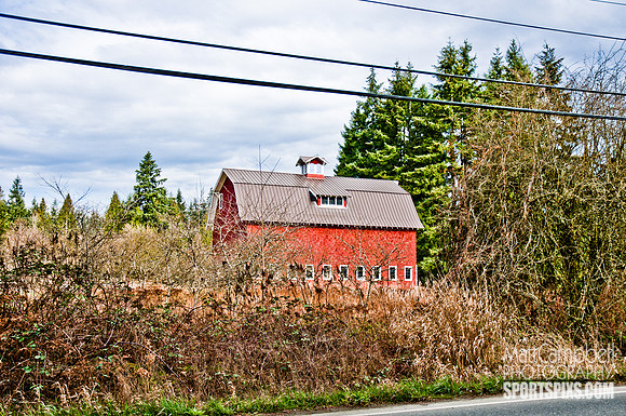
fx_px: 755
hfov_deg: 45.0
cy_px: 208
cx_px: 313
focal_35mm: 44
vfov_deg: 30.8
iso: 200
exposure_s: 1/640
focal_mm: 29
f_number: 4.5
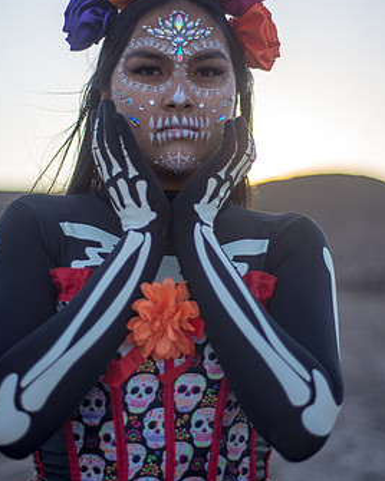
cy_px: 200
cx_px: 182
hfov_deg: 24.2
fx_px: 897
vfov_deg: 30.0
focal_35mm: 63
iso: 100
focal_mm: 50
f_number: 1.8
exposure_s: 1/1600
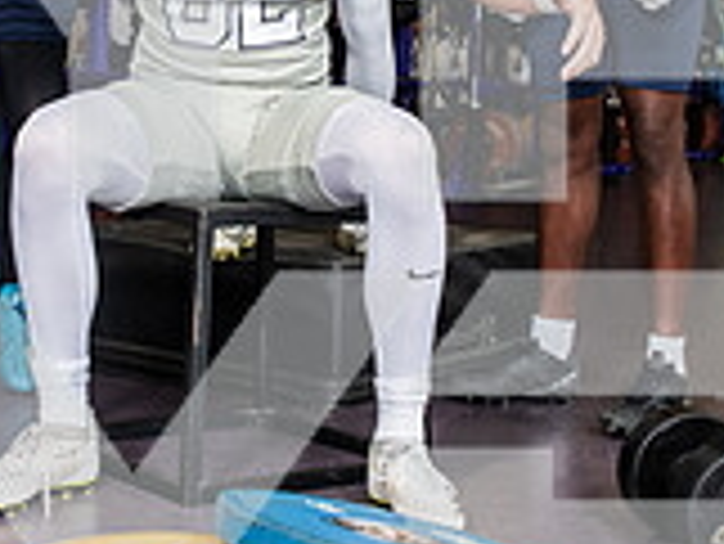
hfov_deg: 23.5
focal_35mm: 83
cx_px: 333
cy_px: -34
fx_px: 1737
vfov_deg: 17.3
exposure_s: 1/250
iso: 500
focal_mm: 24
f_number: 5.6
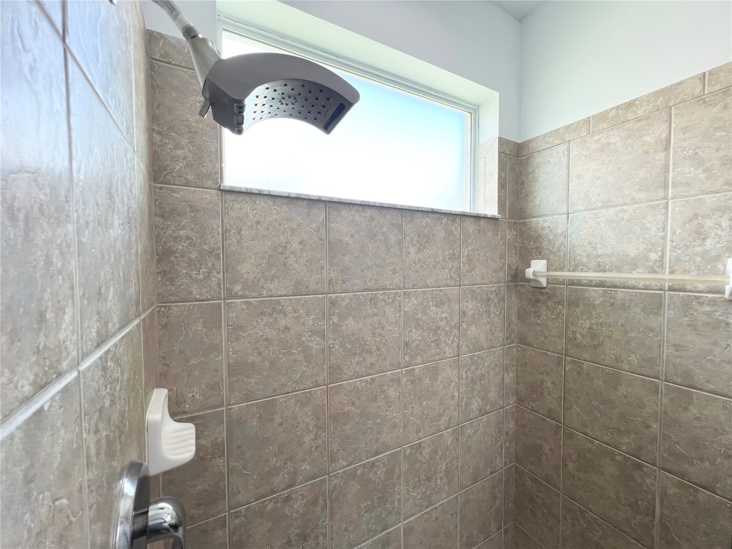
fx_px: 275
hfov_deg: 106.2
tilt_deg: -3.3
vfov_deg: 89.9
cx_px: 366
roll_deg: +0.1
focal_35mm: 13
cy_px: 274
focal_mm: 1.57
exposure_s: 1/120
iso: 40
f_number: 1.8
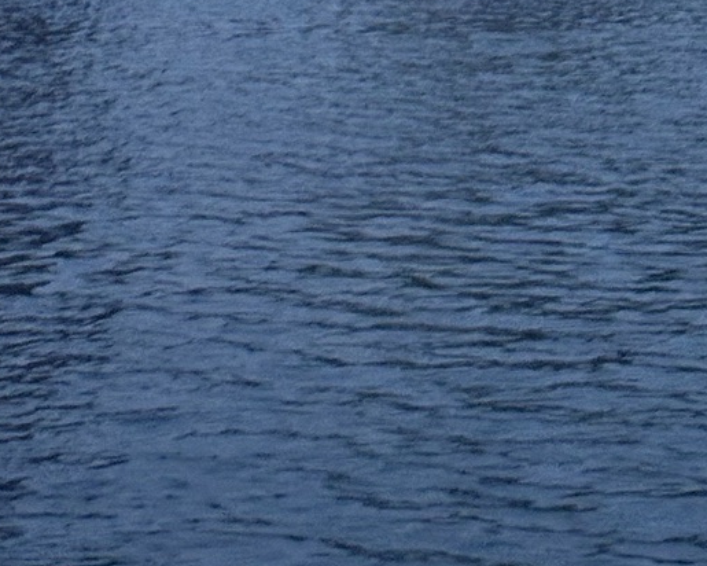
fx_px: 4122
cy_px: -556
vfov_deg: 7.5
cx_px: 287
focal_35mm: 197
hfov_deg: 9.8
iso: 250
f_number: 1.6
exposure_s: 1/40
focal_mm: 5.96
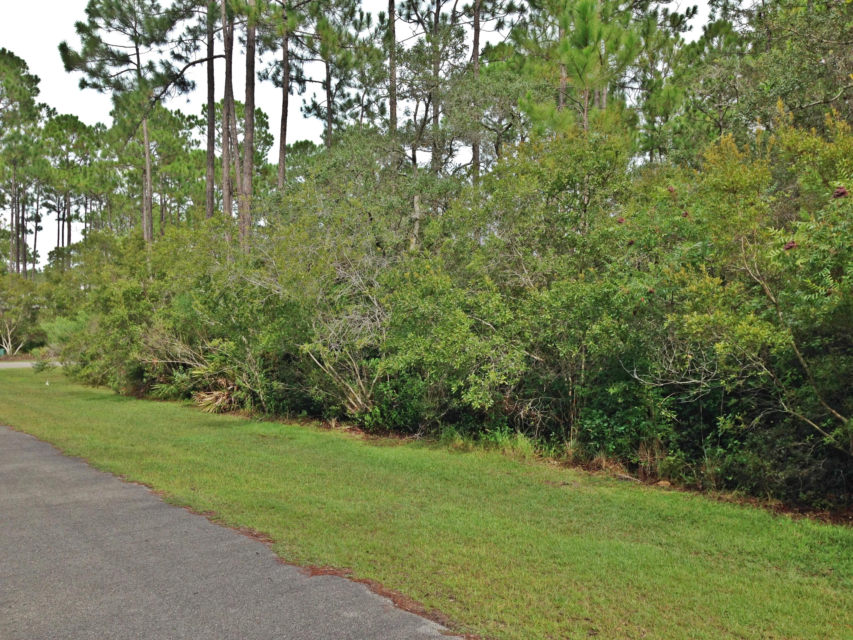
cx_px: 426
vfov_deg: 42.9
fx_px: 813
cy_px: 320
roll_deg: -1.1
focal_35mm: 33
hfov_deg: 55.4
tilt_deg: +0.1
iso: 50
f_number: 2.4
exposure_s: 1/526
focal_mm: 4.12
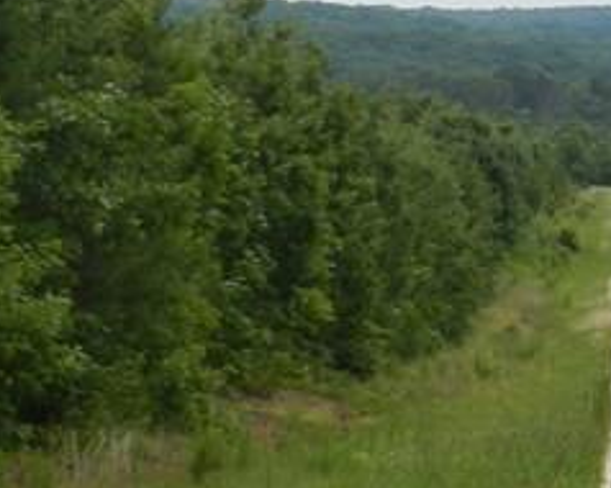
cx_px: 883
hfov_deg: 8.5
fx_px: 4029
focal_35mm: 223
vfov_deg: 6.9
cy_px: 164
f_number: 4.4
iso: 160
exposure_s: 1/800
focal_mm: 9.4
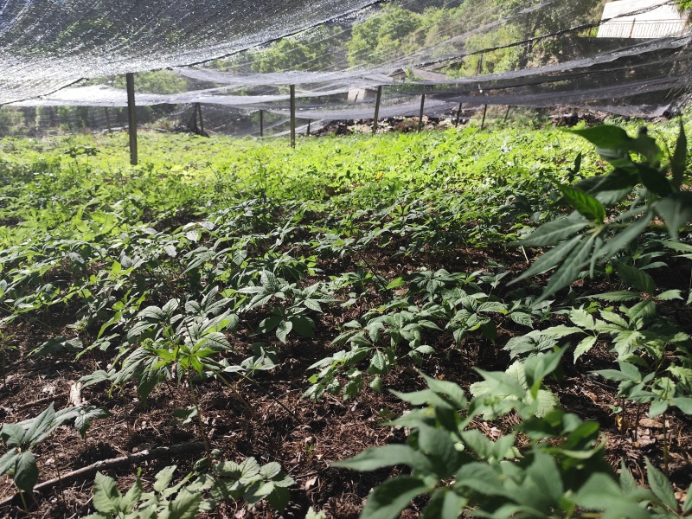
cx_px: 346
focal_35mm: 23
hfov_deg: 73.9
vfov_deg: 58.9
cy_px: 260
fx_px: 460
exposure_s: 1/196
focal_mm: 6.14
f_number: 1.65
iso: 50
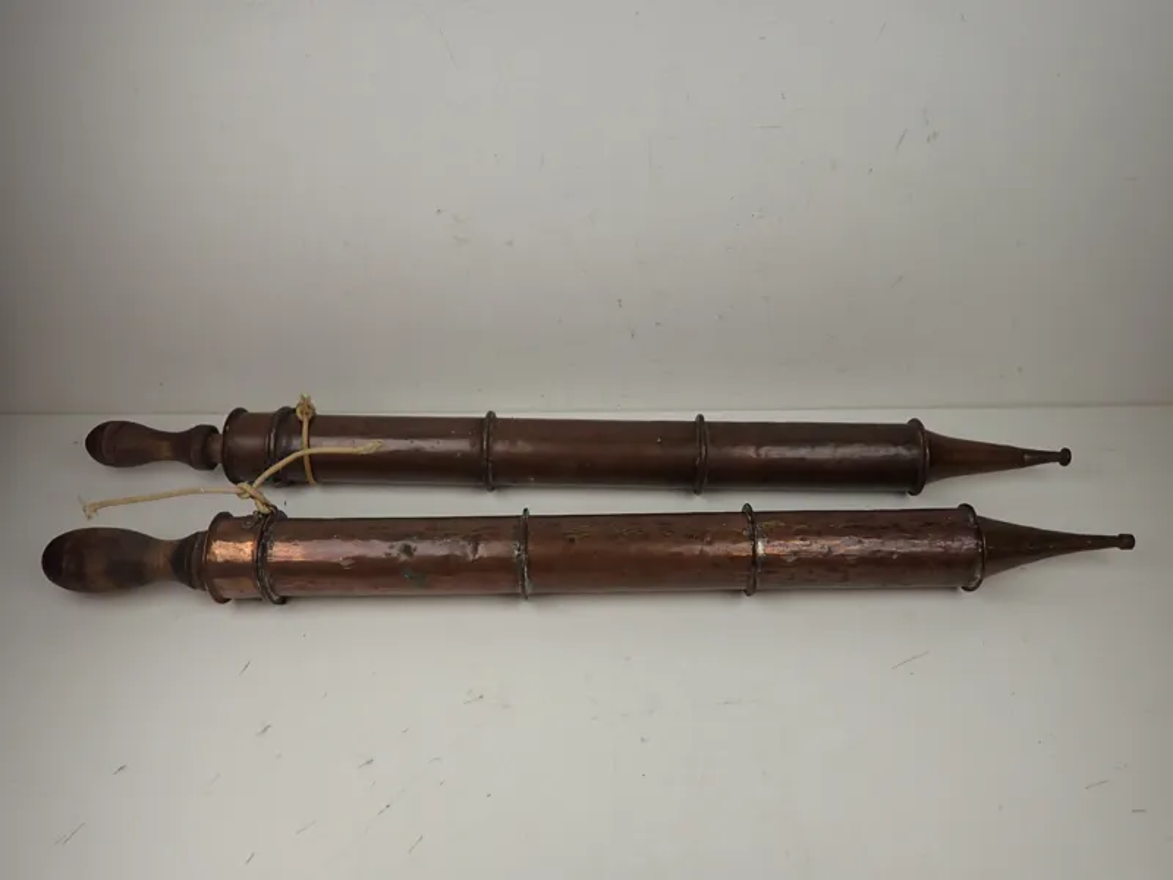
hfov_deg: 84.7
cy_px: 440
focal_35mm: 19
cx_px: 586
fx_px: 644
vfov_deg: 68.7
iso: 100
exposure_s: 1/160
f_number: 2
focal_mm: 3.33
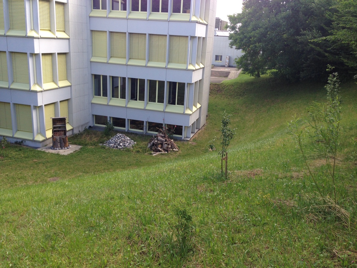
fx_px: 340
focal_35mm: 33
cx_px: 178
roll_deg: -2.6
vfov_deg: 42.9
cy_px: 134
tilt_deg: -17.6
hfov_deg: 55.4
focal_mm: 4.12
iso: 50
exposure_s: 1/308
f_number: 2.4
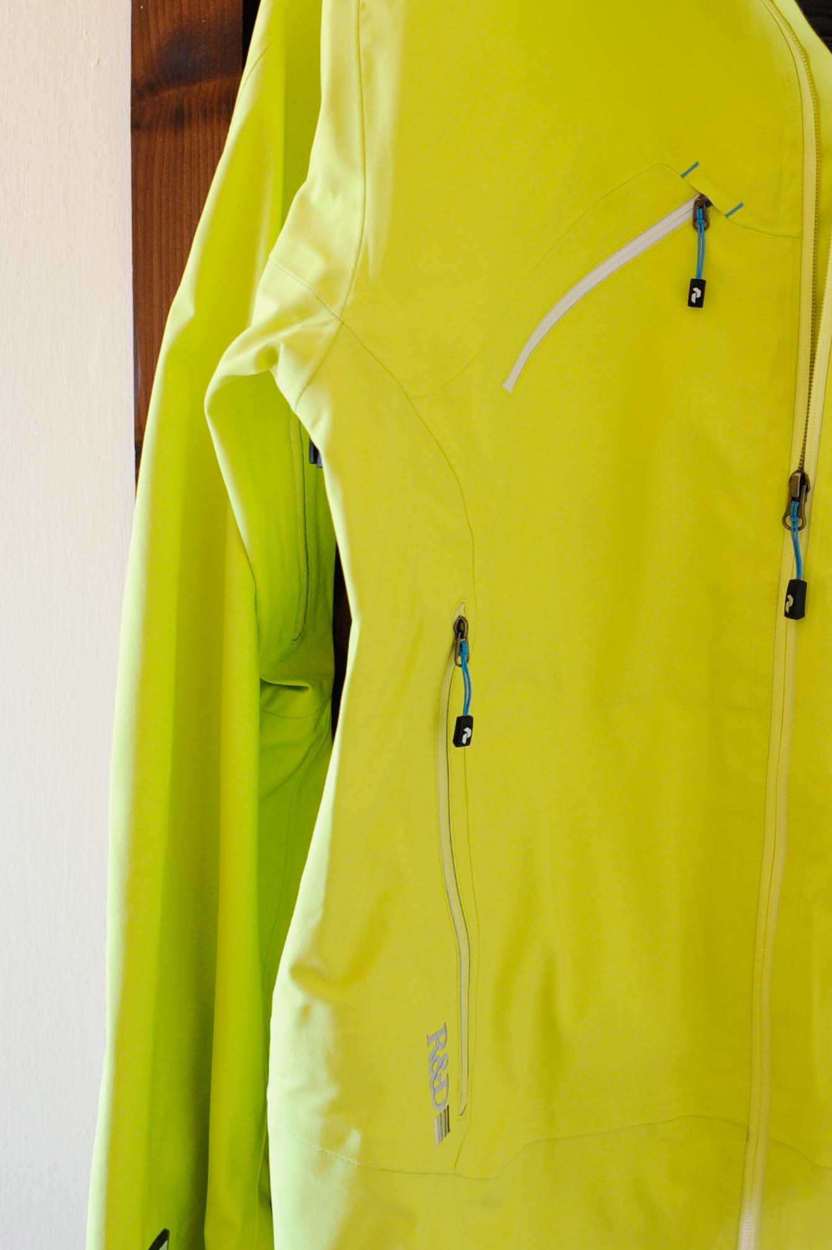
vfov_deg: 38.3
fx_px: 1770
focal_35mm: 51
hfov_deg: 25.0
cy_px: 384
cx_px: 857
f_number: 4.5
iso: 1000
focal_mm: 24
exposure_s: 1/125
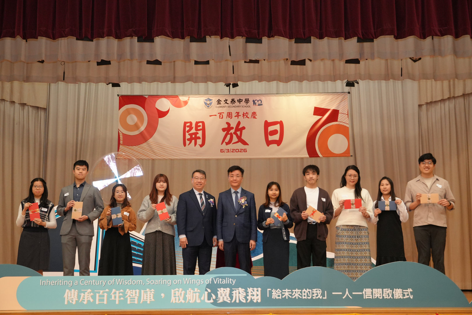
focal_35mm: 51
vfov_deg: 26.5
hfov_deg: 38.9
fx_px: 669
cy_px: 158
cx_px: 236
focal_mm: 34
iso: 1600
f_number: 4.5
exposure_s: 1/160
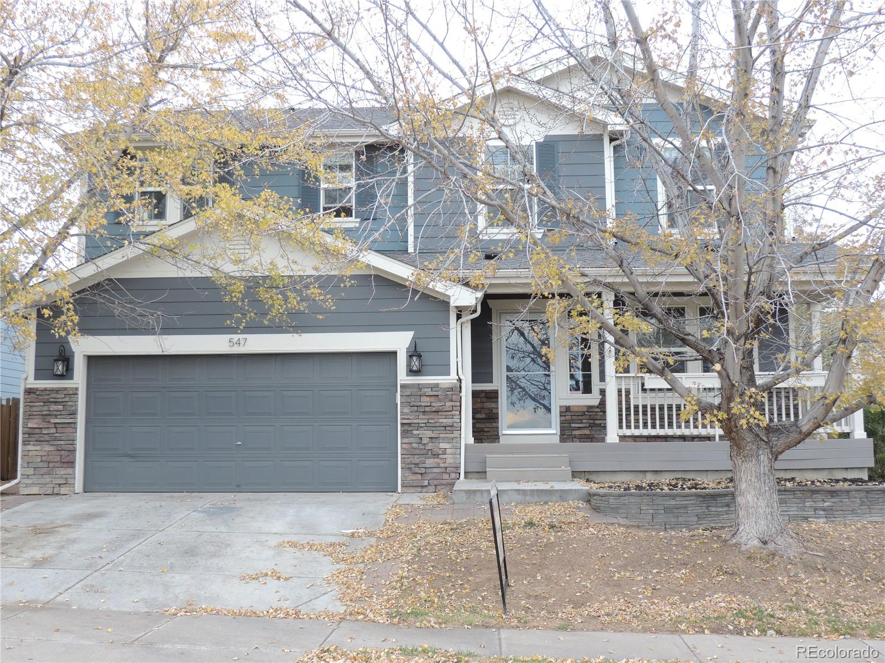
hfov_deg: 46.8
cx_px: 442
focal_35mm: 40
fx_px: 1023
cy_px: 332
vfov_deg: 36.0
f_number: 3.3
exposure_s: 1/50
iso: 80
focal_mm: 7.1
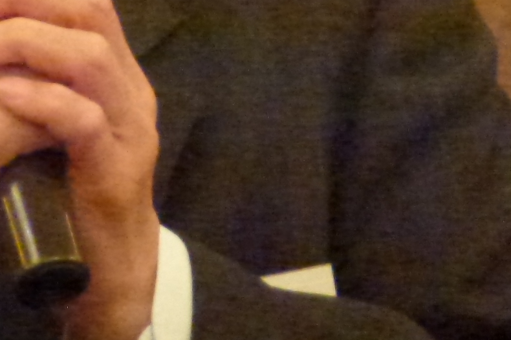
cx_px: -88
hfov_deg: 1.6
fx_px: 18373
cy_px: -187
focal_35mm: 1295
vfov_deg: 1.1
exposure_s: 1/50
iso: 1600
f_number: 5.9
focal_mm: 68.8
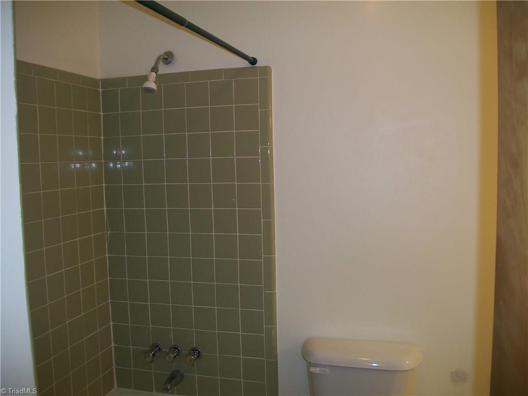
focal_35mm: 32
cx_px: 264
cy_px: 198
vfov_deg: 44.2
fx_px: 488
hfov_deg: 56.8
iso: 80
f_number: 2.9
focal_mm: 5.7
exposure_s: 1/30
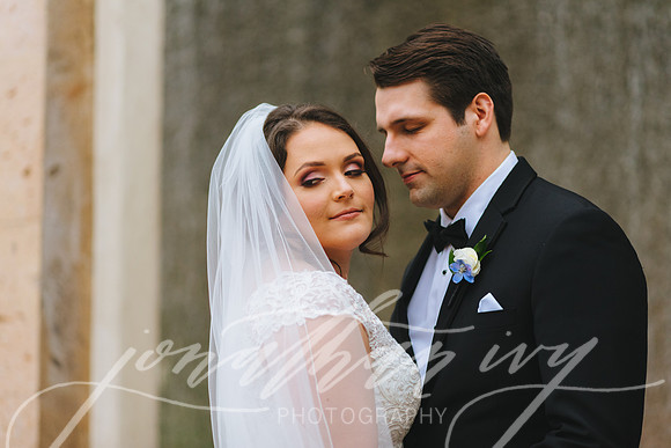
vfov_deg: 16.1
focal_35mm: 85
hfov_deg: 23.9
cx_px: 336
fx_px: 1585
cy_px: 224
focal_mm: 85
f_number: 2
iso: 1600
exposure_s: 1/400
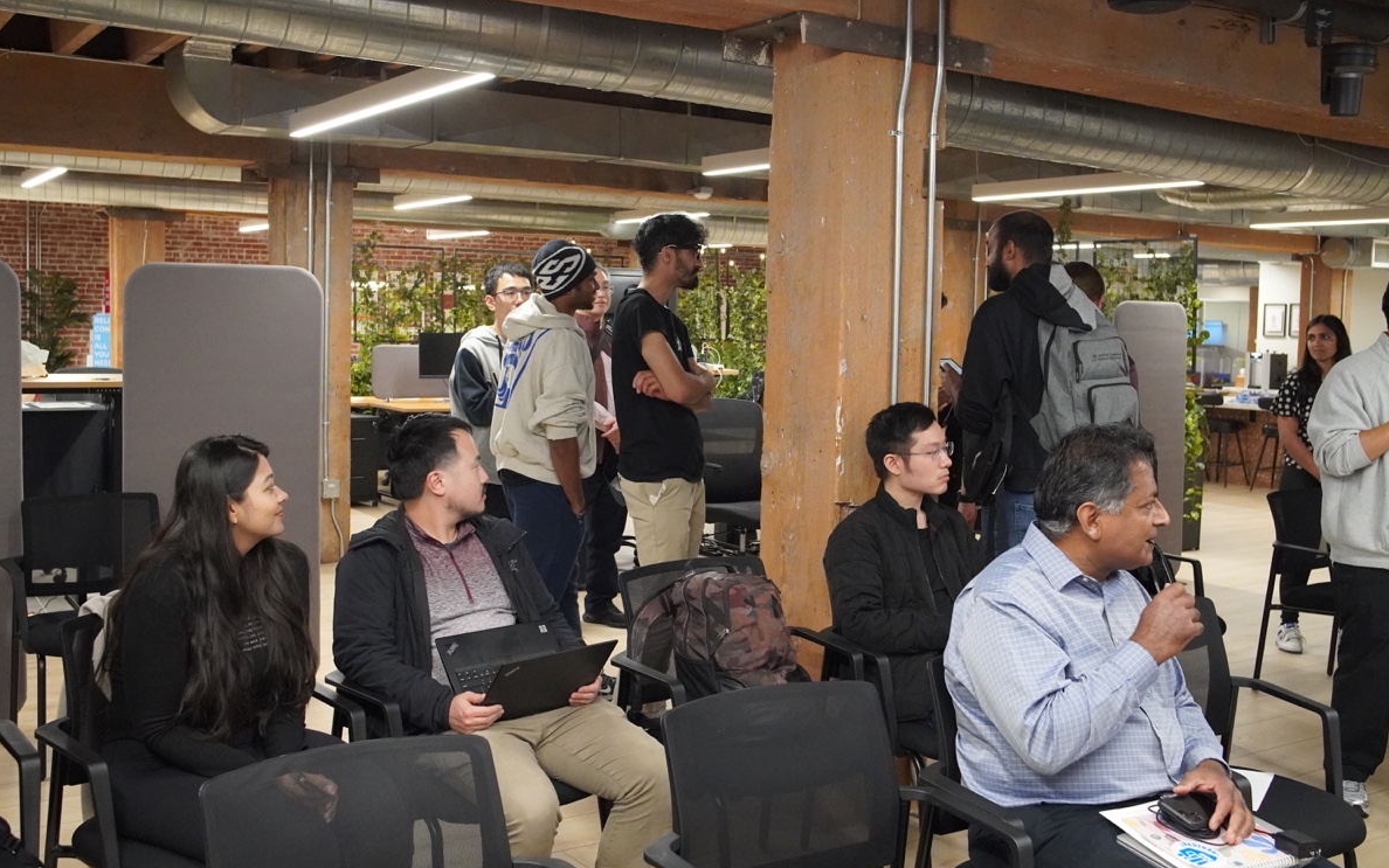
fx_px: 1345
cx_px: 697
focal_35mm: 36
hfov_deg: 54.6
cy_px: 410
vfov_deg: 35.8
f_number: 4
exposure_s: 1/160
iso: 6400
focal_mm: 23
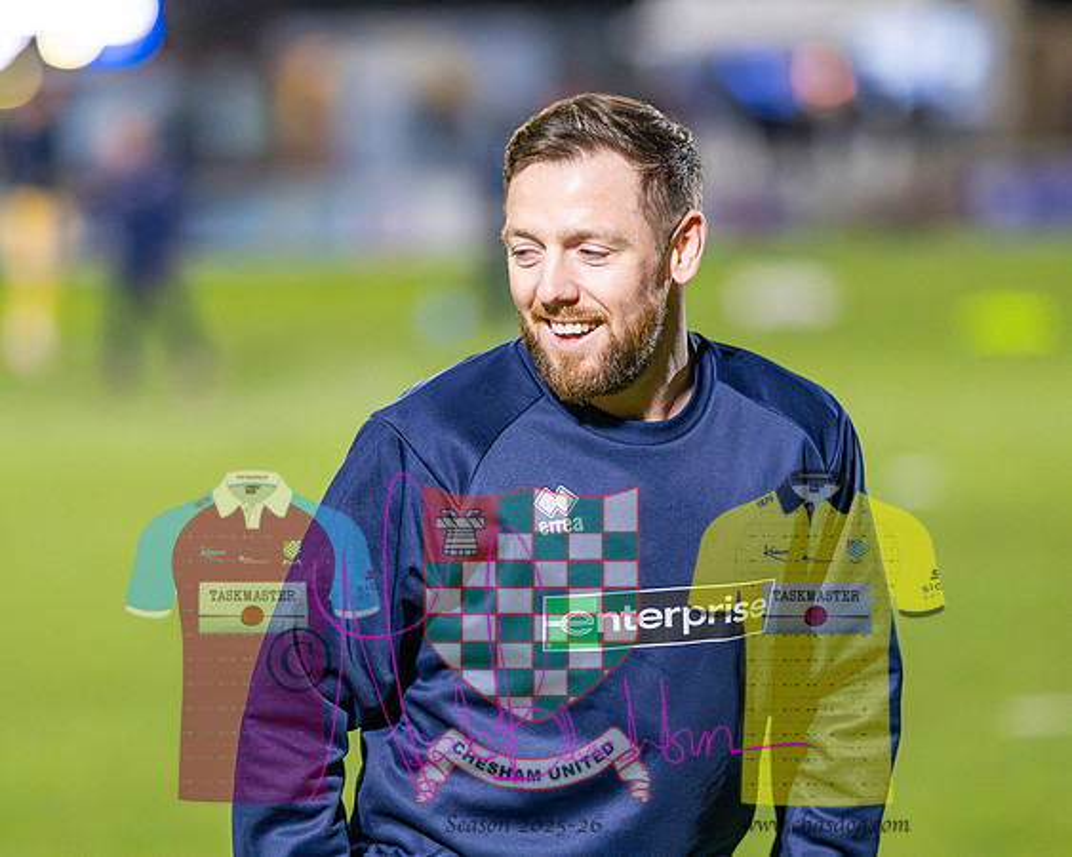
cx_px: 536
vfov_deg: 6.8
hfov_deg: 8.5
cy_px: 428
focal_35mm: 228
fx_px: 7218
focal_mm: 135
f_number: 1.8
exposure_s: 1/1600
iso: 5000
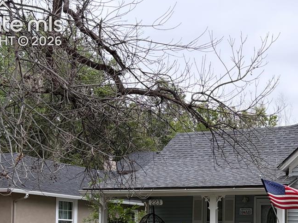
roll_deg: -0.2
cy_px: 237
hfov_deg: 31.7
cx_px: 268
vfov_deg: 23.8
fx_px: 499
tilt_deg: +0.0
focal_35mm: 58
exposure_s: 1/801
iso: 64
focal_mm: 5.96
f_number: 1.6
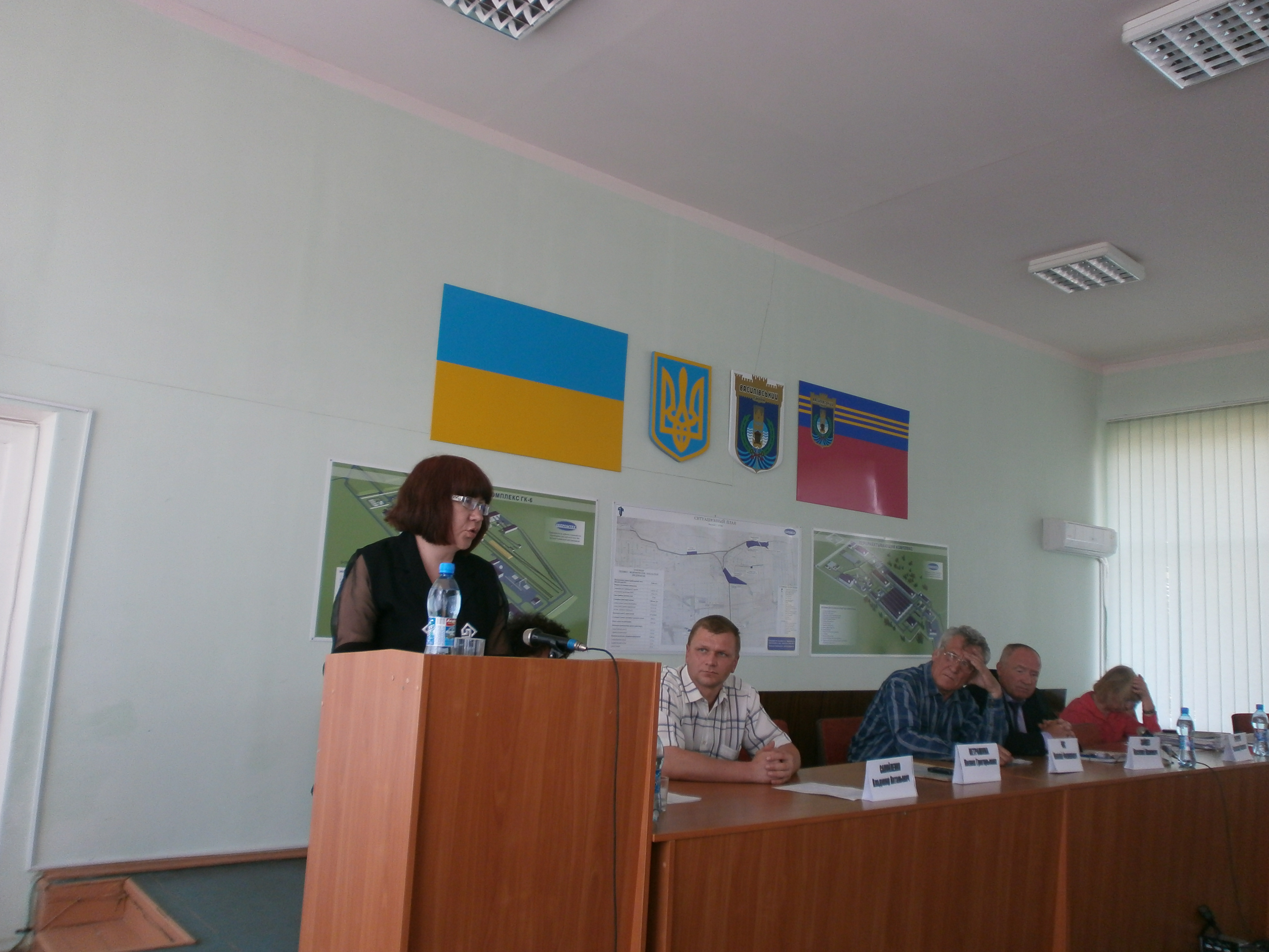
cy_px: 476
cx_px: 634
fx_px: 990
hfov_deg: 65.3
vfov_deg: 51.4
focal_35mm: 27
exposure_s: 1/60
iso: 100
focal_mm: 4.8
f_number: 2.9
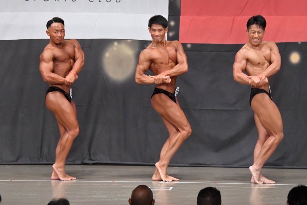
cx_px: 154
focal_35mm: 217
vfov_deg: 6.3
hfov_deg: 9.5
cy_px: 102
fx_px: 1850
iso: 6400
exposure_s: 1/400
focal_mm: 145
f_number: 5.6
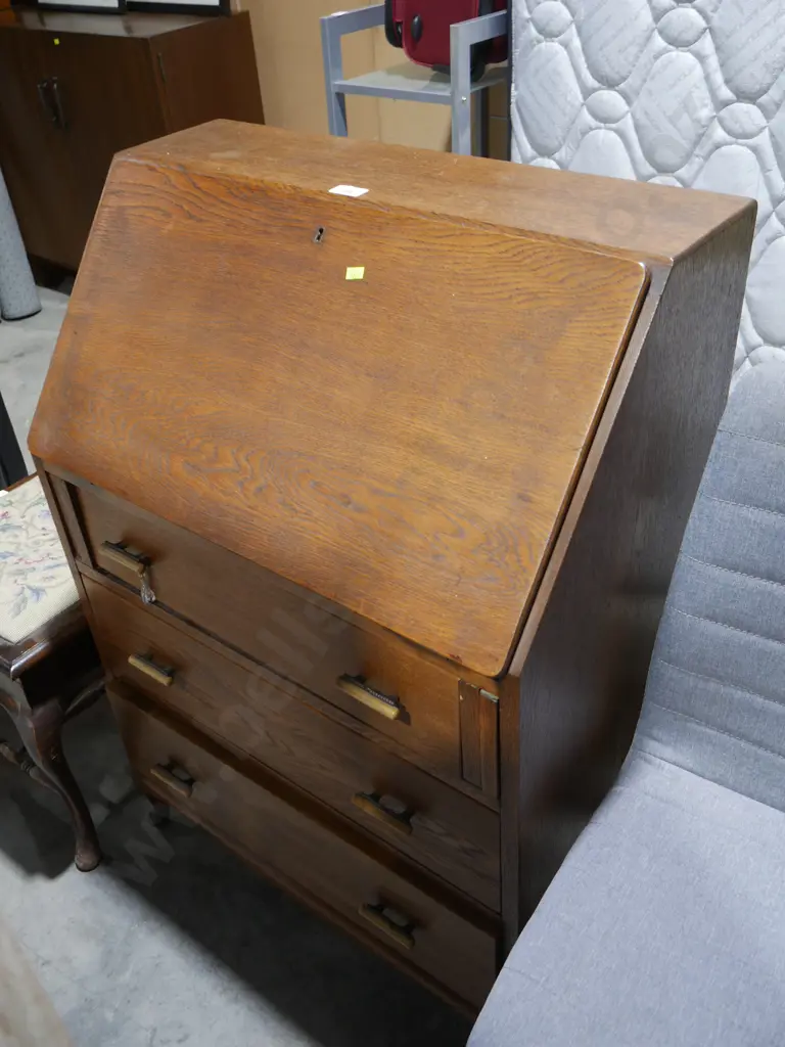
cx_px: 392
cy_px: 524
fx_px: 968
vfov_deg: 56.8
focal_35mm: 32
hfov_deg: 44.2
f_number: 3.6
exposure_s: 1/60
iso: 400
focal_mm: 16
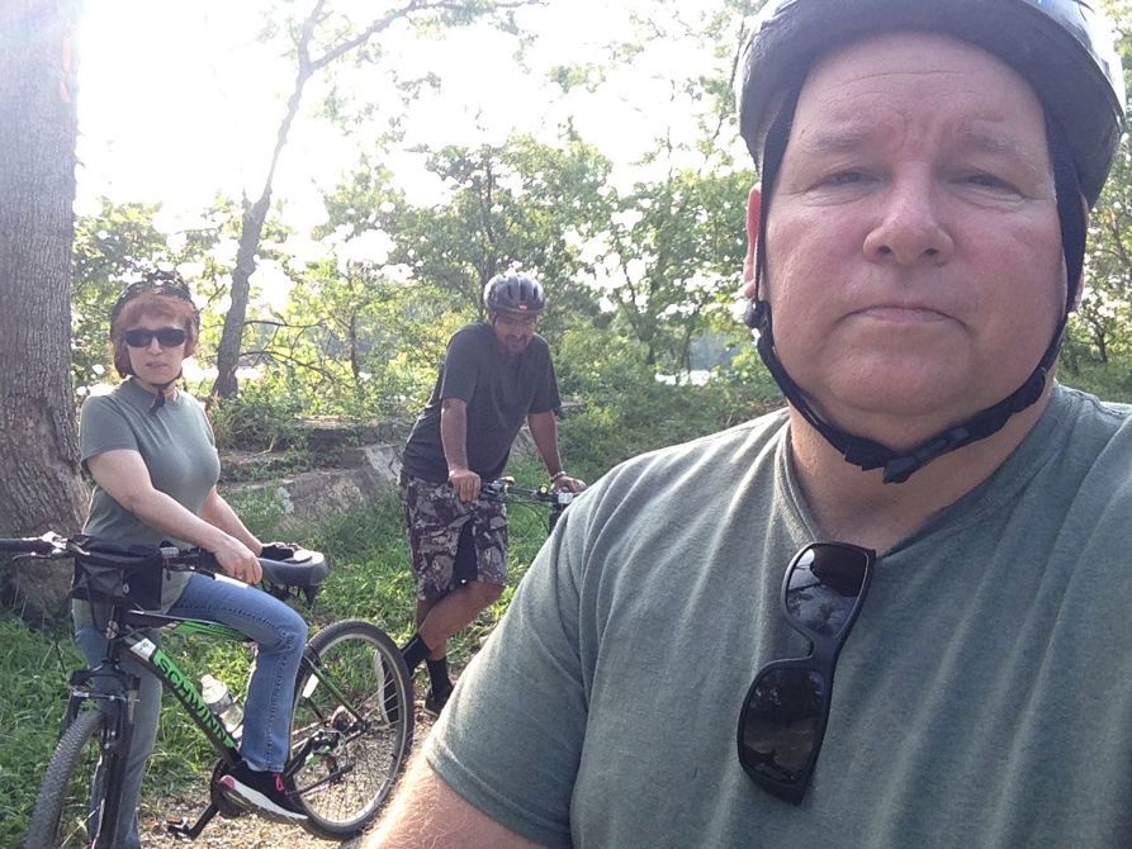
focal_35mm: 35
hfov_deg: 52.6
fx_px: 1145
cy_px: 424
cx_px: 566
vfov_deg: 40.7
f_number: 2.4
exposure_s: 1/157
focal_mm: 2.18
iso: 32
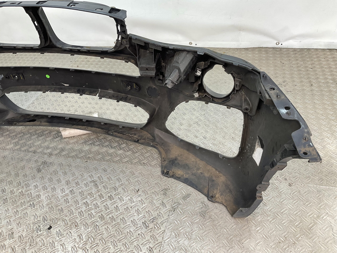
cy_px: 126
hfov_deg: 61.7
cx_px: 168
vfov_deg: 48.2
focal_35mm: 29
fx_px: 282
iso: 20
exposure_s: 1/100
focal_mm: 3
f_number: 1.8
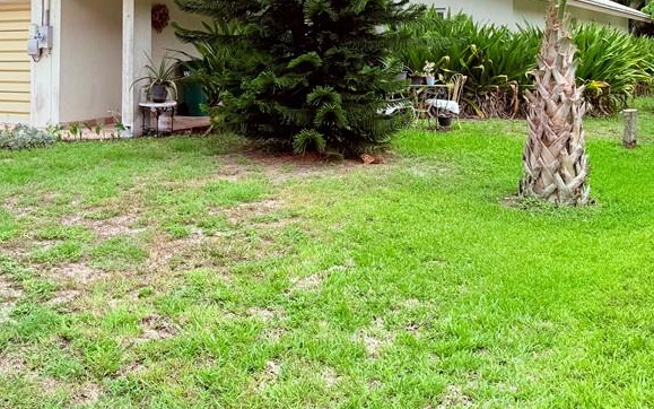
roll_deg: -0.4
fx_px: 802
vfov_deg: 27.3
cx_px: 255
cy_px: 21
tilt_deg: +2.9
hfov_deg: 44.1
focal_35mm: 45
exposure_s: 1/8130
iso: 80
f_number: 1.78
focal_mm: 6.76
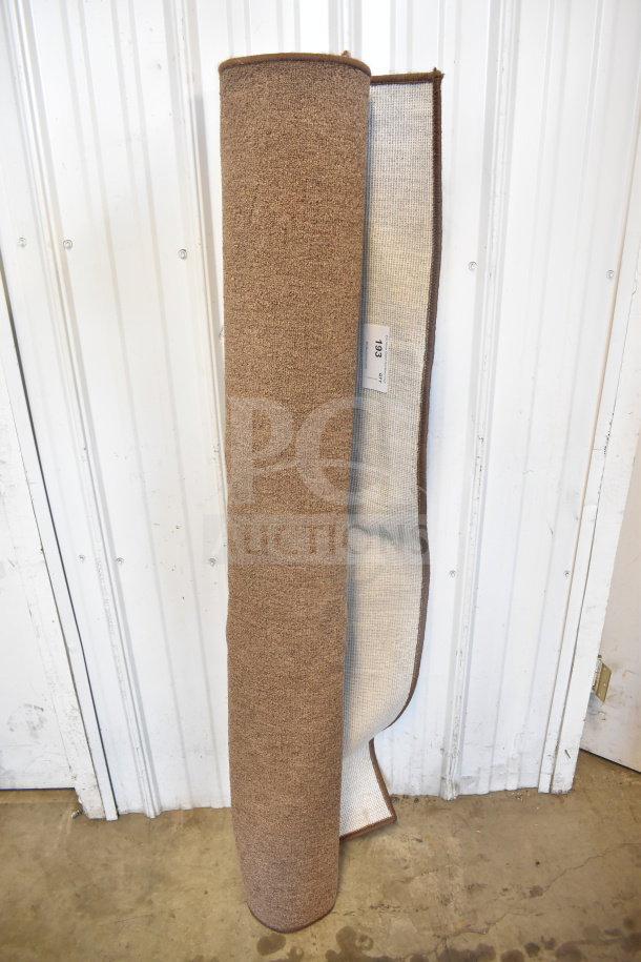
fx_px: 721
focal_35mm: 27
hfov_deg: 47.9
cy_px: 481
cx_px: 320
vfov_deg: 67.4
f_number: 3.5
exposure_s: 1/30
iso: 1100
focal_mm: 18
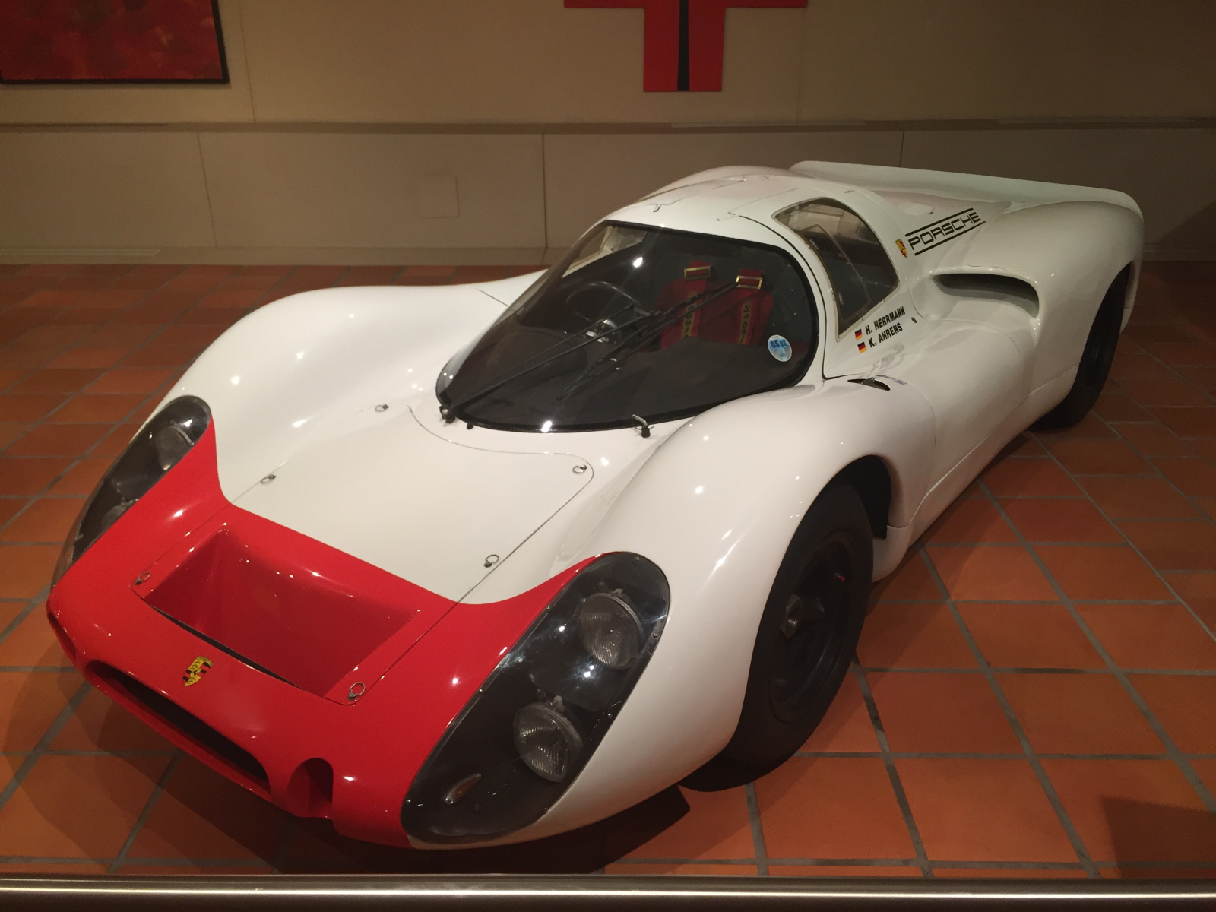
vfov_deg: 48.2
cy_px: 456
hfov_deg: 61.7
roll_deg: +0.3
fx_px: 1019
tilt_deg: -23.9
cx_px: 608
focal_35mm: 29
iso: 100
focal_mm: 4.15
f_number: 2.2
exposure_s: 1/33
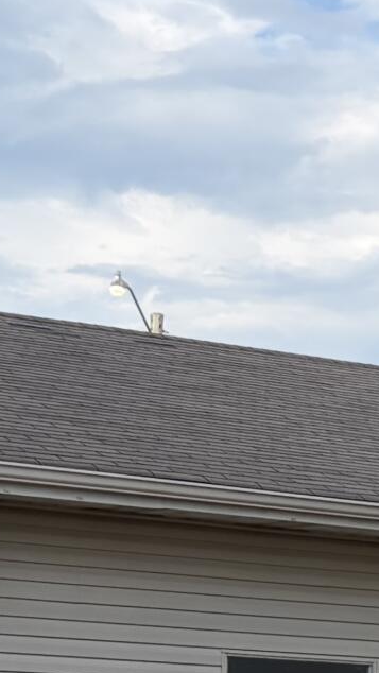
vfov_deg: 15.5
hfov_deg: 8.3
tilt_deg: +0.9
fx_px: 2392
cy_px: 783
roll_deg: -2.1
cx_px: 896
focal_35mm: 134
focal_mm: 5.96
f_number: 1.6
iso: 50
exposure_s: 1/2012
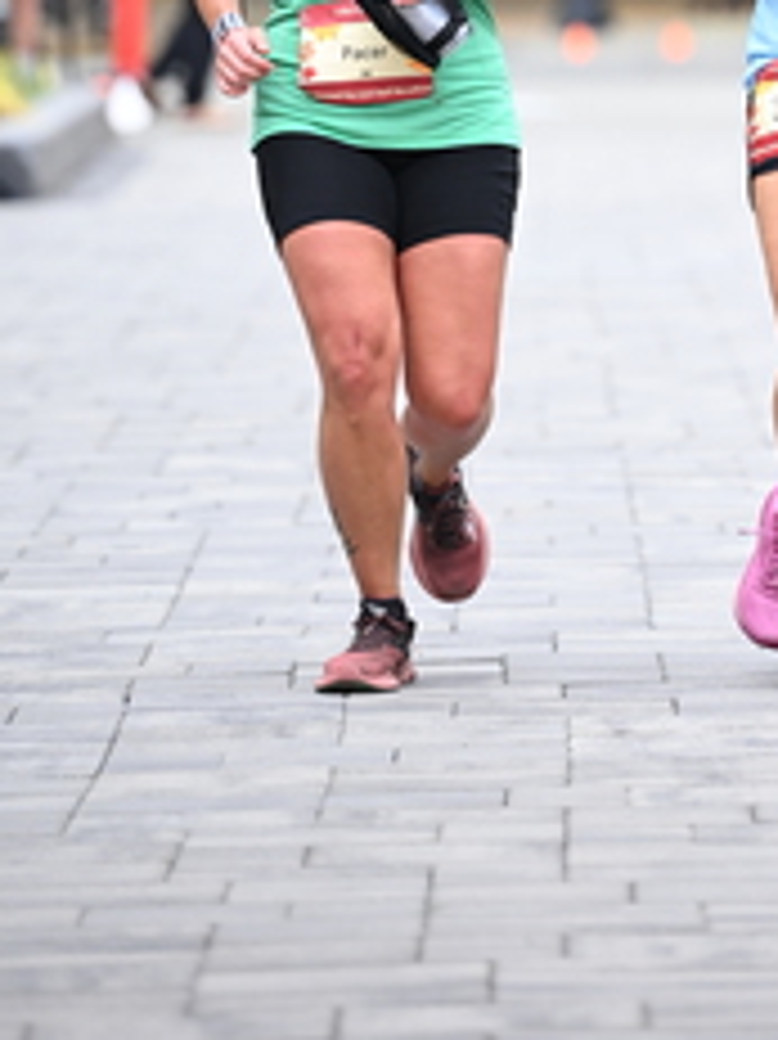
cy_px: -122
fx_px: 11668
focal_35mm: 389
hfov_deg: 3.8
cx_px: 771
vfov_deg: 5.1
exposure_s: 1/1600
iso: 640
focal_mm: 170
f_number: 2.8
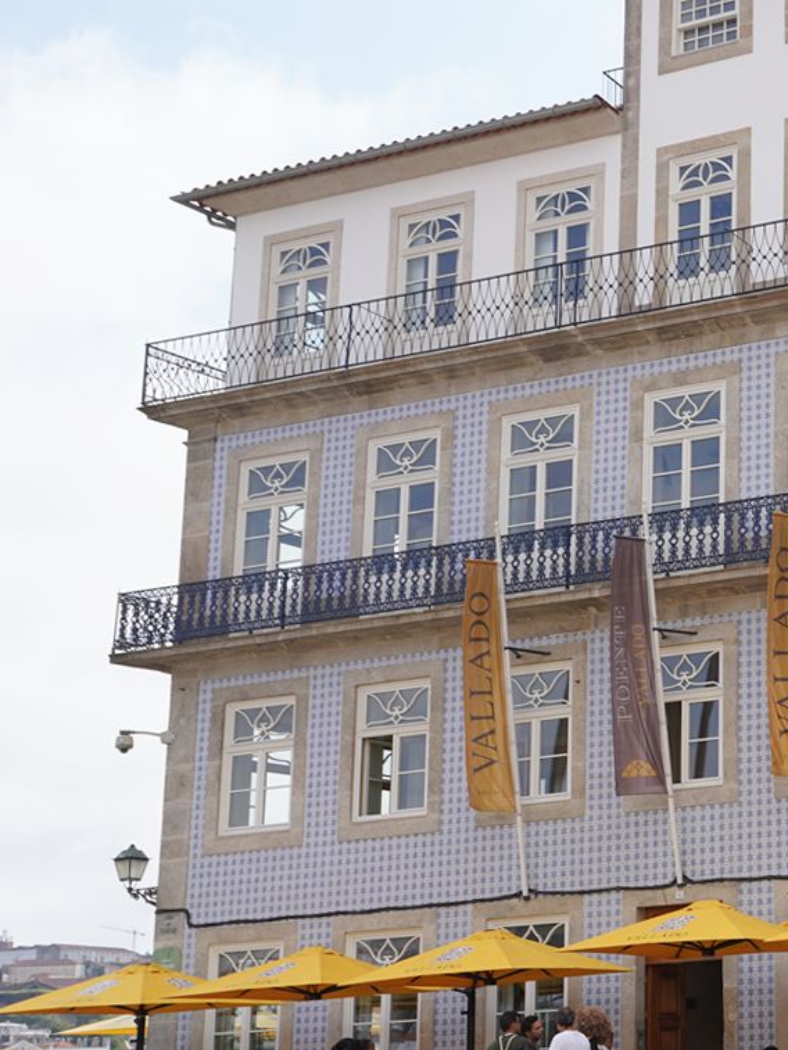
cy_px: 637
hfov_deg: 20.2
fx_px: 1851
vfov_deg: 31.6
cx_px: 1224
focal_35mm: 61
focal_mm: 24
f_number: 11
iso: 100
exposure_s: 1/100
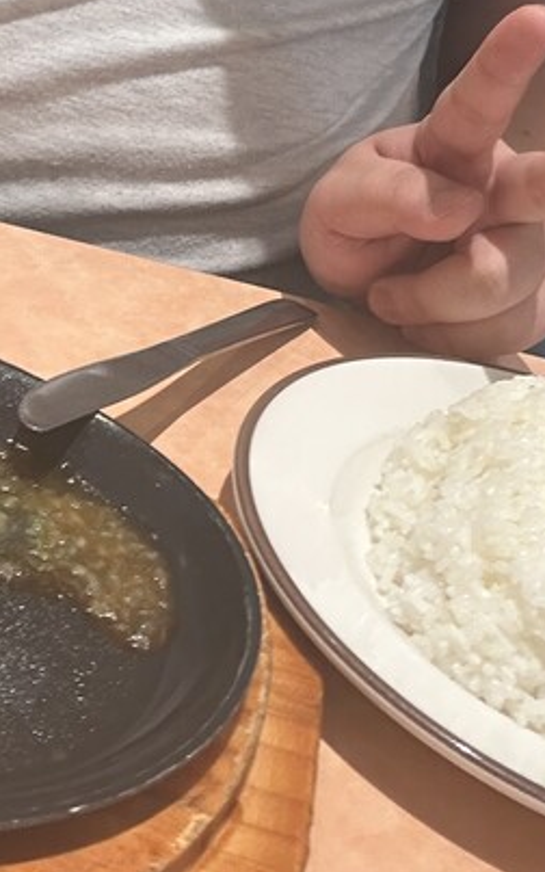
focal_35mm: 63
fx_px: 1497
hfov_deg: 20.6
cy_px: 213
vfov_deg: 31.9
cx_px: 197
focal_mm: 2.69
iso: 125
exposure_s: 1/50
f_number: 1.9
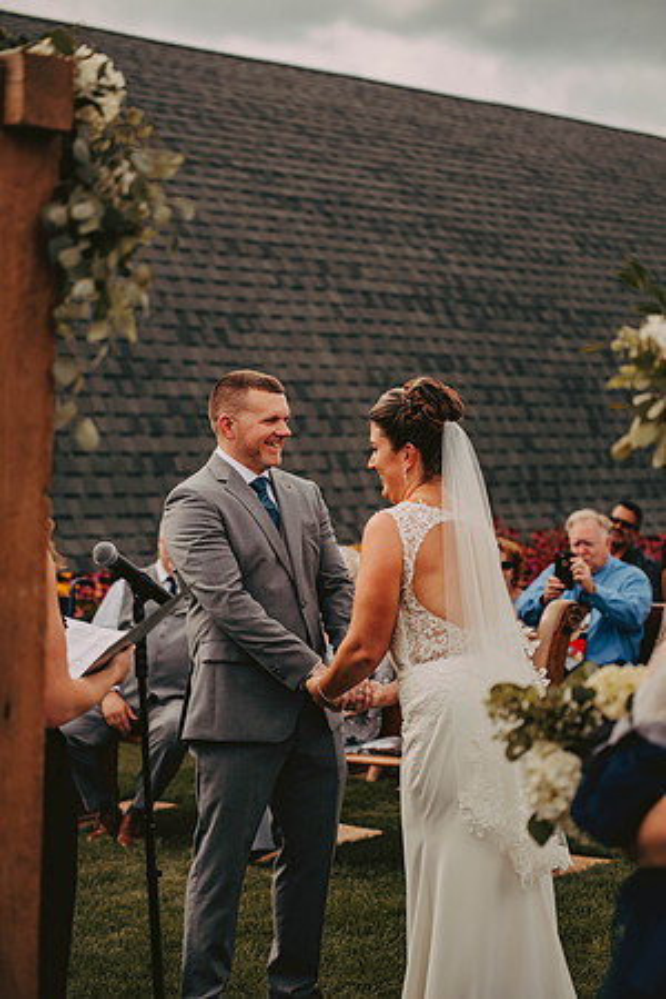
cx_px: 333
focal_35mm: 78
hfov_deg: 17.5
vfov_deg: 26.0
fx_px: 2164
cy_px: 500
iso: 200
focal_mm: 78
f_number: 2.8
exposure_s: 1/1600
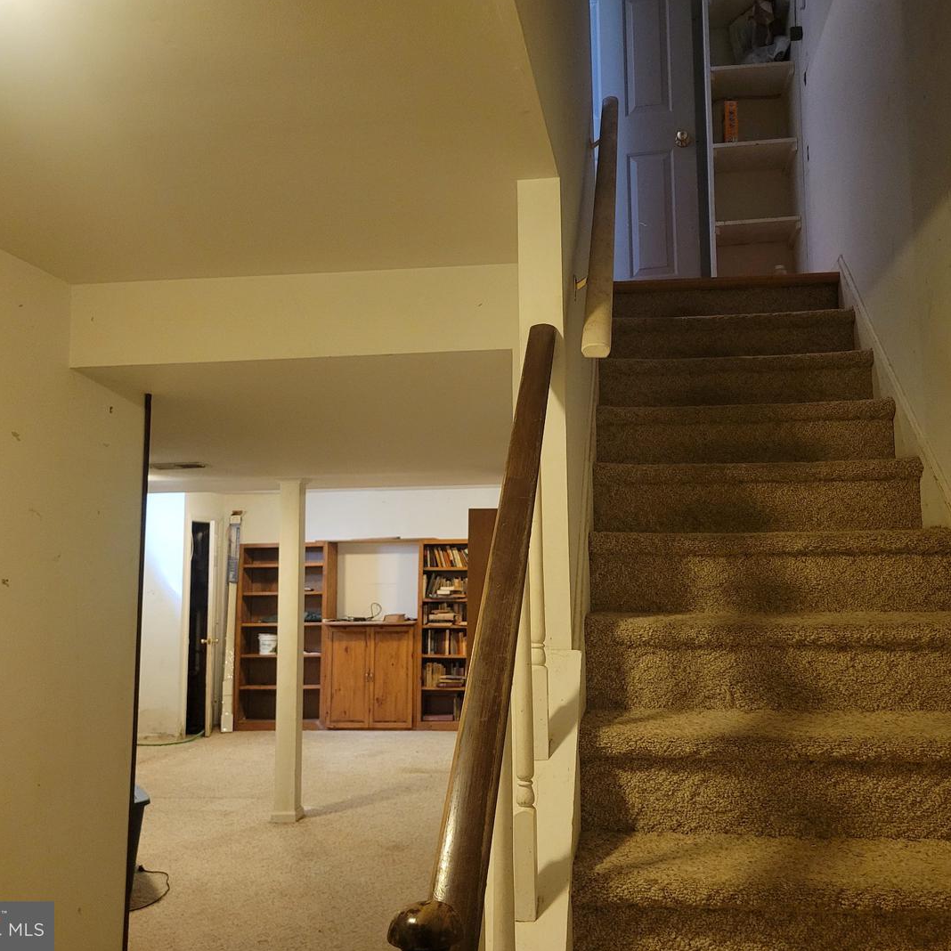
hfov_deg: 52.4
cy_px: 472
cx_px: 539
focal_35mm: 31
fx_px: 964
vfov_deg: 52.5
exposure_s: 1/24
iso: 640
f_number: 1.8
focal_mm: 5.4
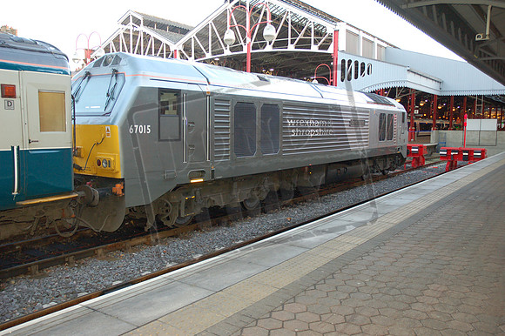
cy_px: 168
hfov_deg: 57.3
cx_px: 252
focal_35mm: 33
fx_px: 463
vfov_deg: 39.9
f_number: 3.8
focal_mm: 22
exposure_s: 1/60
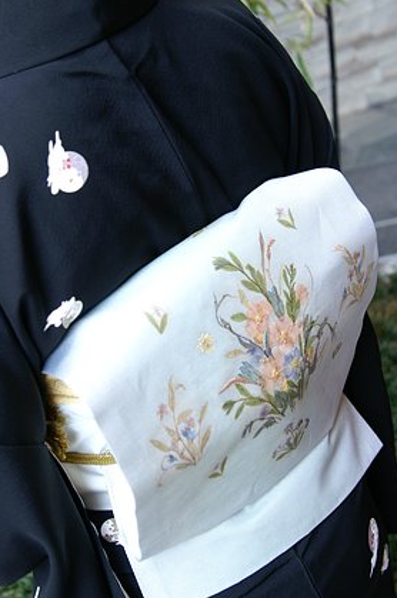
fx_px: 913
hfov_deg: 24.5
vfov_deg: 36.3
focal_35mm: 55
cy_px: 267
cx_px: 200
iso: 100
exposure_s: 1/20
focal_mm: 30
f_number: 4
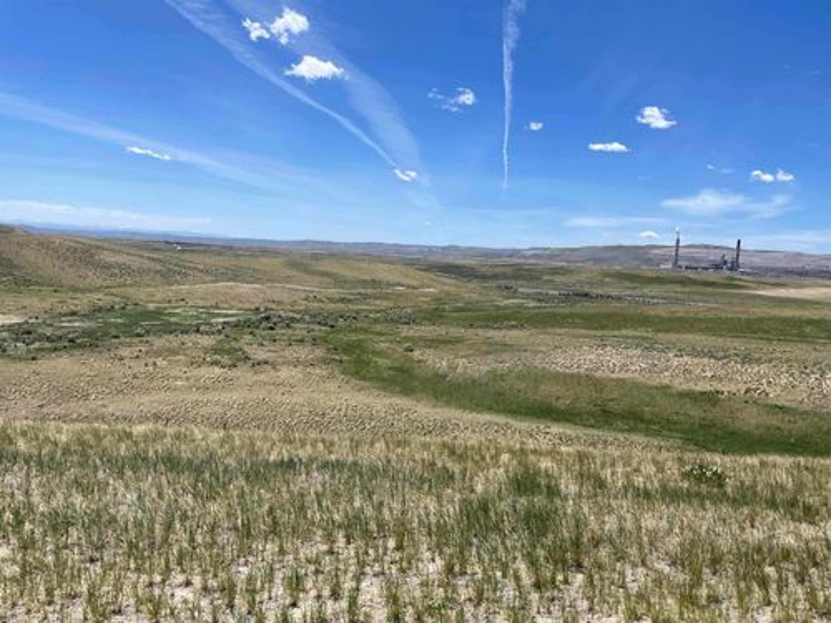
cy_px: 312
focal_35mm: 26
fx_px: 624
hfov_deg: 67.3
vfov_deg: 53.1
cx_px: 416
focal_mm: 4.2
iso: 32
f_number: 1.6
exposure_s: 1/4831
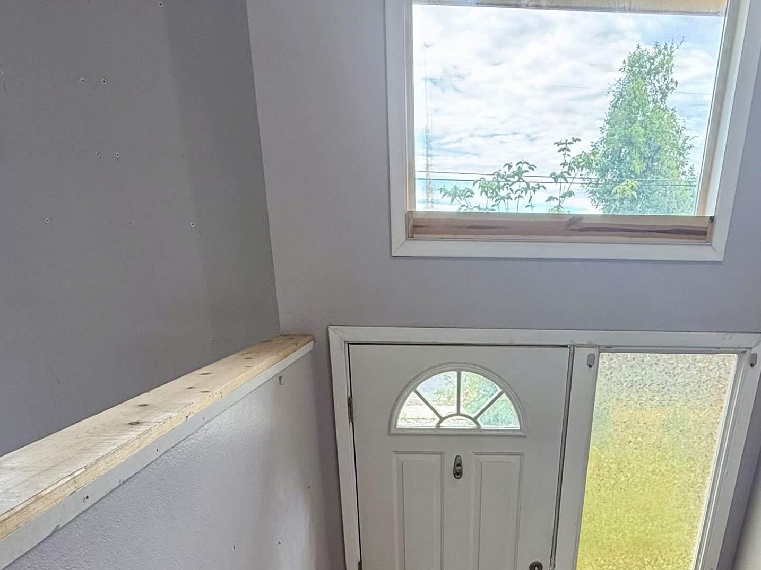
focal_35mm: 30
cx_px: 465
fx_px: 659
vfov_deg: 39.6
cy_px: 603
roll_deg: -1.6
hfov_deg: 59.4
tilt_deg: -26.5
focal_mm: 2.22
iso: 100
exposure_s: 1/99
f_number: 2.2
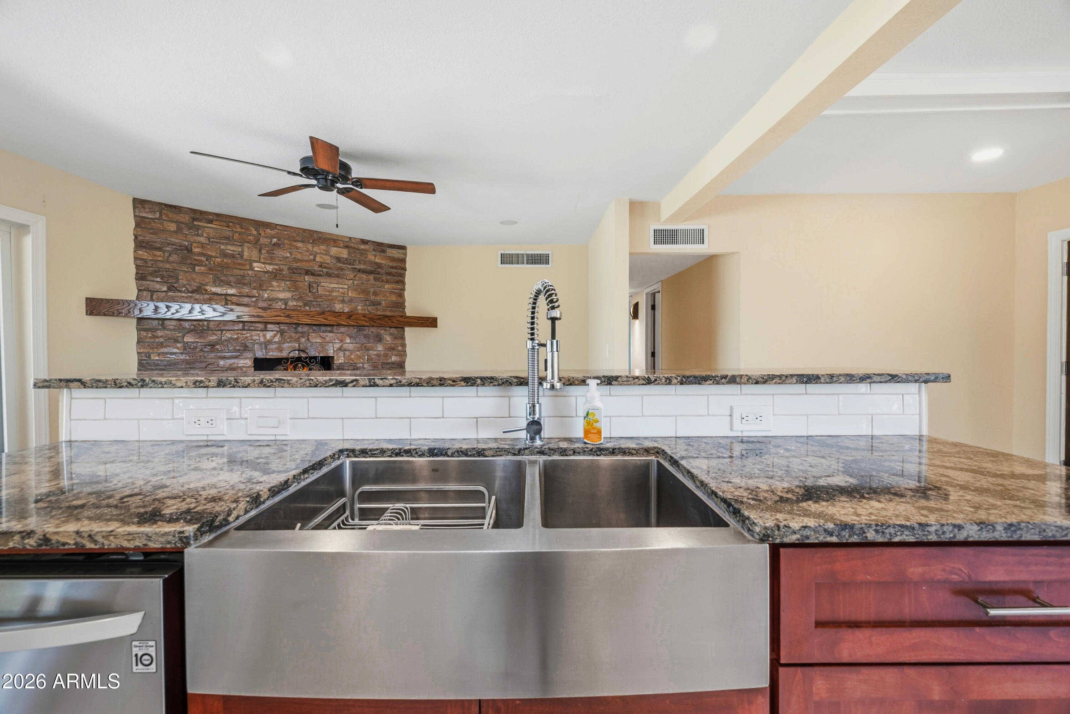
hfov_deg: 104.2
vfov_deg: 81.2
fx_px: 416
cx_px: 535
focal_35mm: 14
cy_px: 357
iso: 250
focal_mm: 14
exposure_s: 1/1.67
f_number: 9
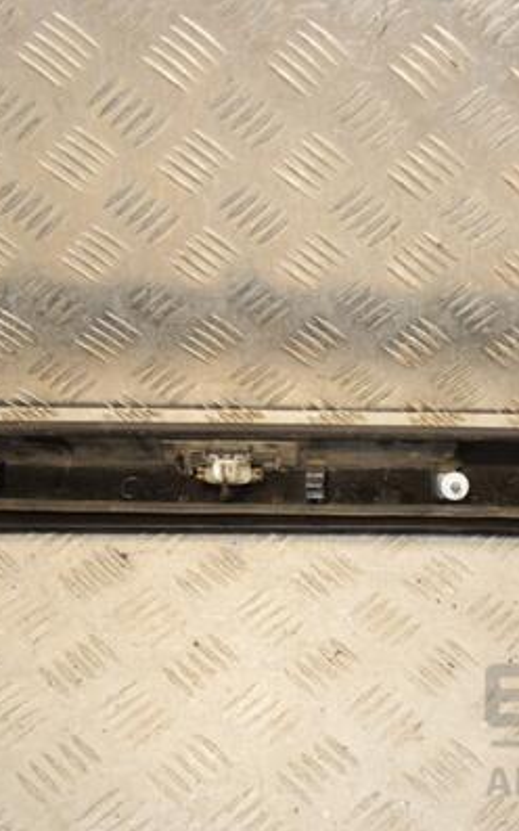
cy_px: 417
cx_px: 446
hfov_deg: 21.3
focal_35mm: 60
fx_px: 1358
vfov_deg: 34.0
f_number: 7.1
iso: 800
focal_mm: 26
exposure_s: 1/200
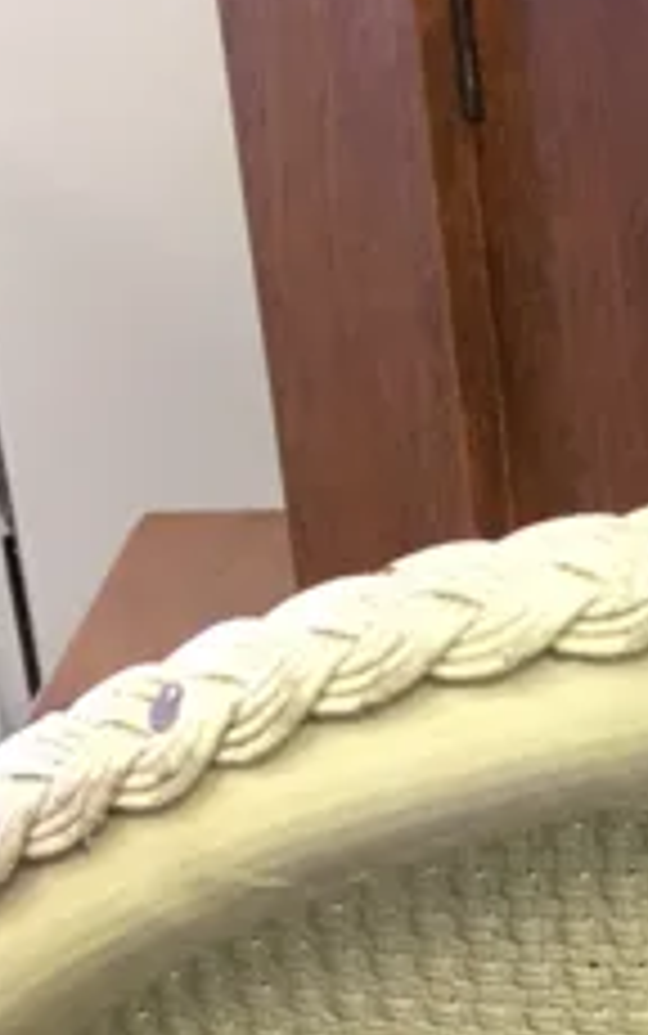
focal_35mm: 137
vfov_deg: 13.1
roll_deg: +0.7
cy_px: 2124
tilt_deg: -33.9
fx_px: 3866
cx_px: 1098
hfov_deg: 9.2
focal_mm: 4.15
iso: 64
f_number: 2.2
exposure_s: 1/17
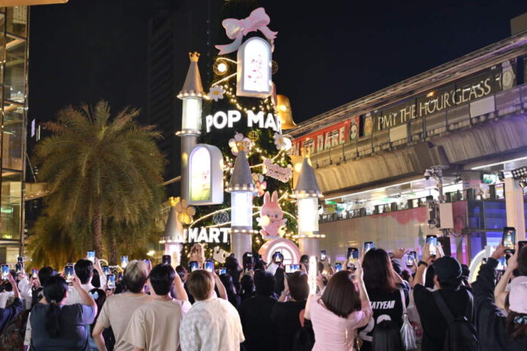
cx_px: 230
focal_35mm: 61
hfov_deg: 32.8
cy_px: 126
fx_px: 893
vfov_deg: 22.2
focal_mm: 42
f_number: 4.5
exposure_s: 1/50
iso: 1600
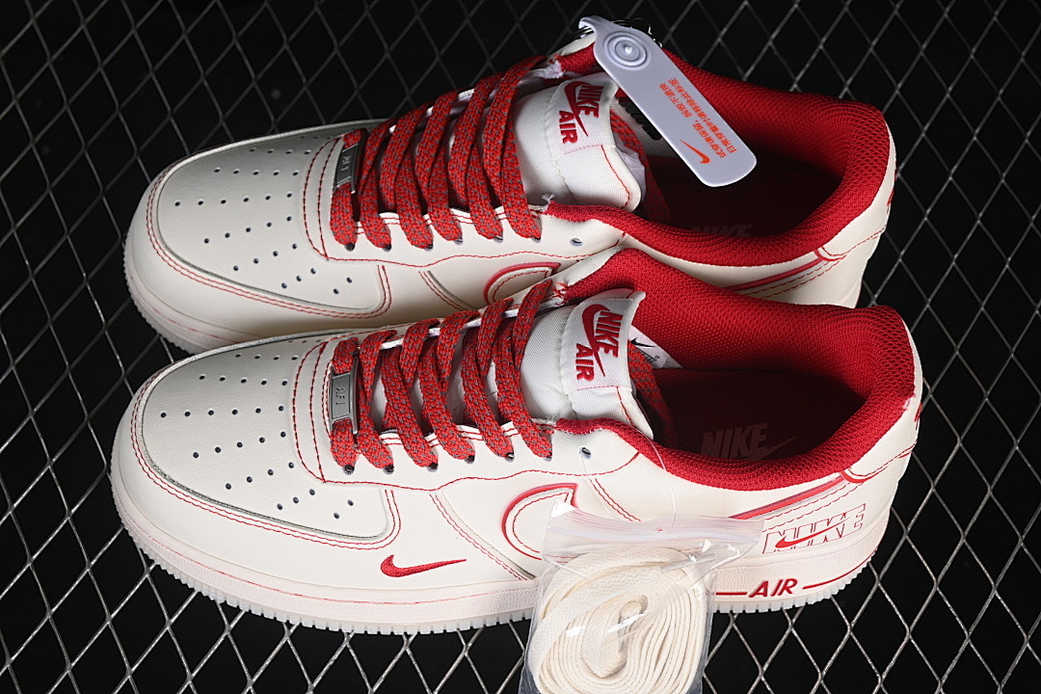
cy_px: 347
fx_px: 2169
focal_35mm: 75
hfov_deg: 27.0
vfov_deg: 18.2
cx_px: 520
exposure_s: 1/80
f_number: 7.1
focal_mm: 50
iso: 160
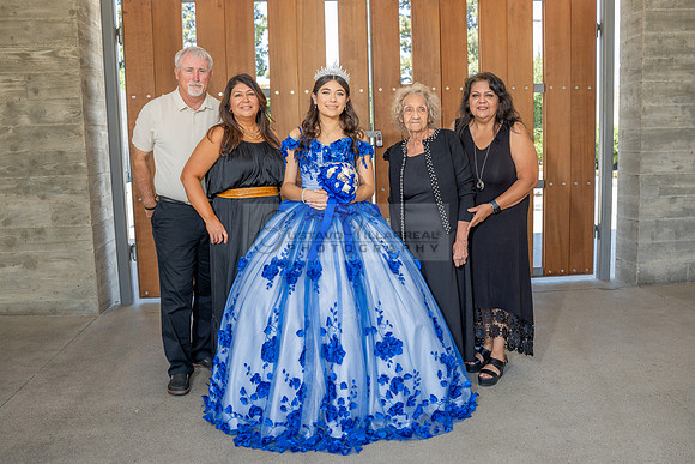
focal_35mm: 31
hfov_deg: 60.2
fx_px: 599
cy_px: 226
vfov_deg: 42.3
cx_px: 348
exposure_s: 1/125
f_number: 4.5
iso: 125
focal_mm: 27.4
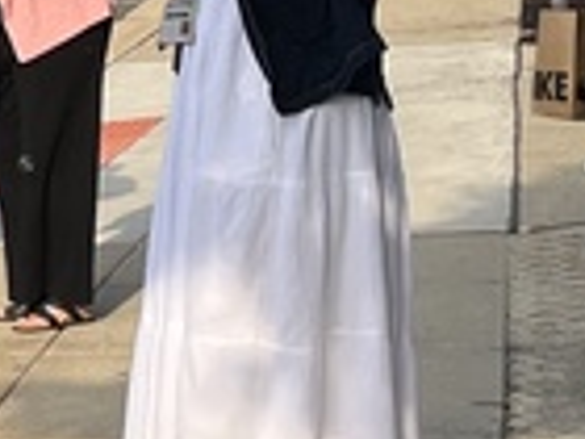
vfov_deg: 7.8
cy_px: 54
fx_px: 3211
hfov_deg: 10.1
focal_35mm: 190
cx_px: -247
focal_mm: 5.1
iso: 50
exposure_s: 1/2268
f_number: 1.6
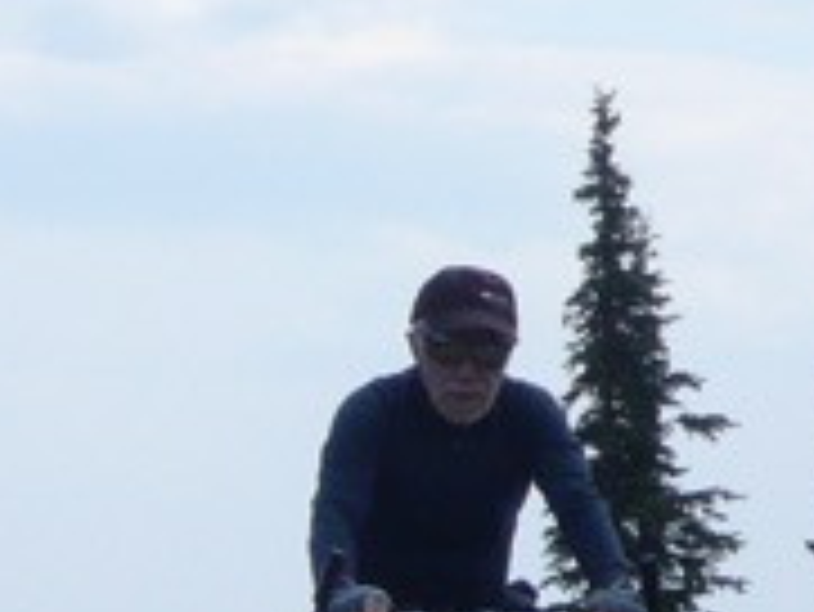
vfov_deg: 3.4
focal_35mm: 439
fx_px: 10330
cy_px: 729
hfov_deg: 4.5
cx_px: 540
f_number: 5.6
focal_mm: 16.8
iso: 100
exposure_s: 1/640
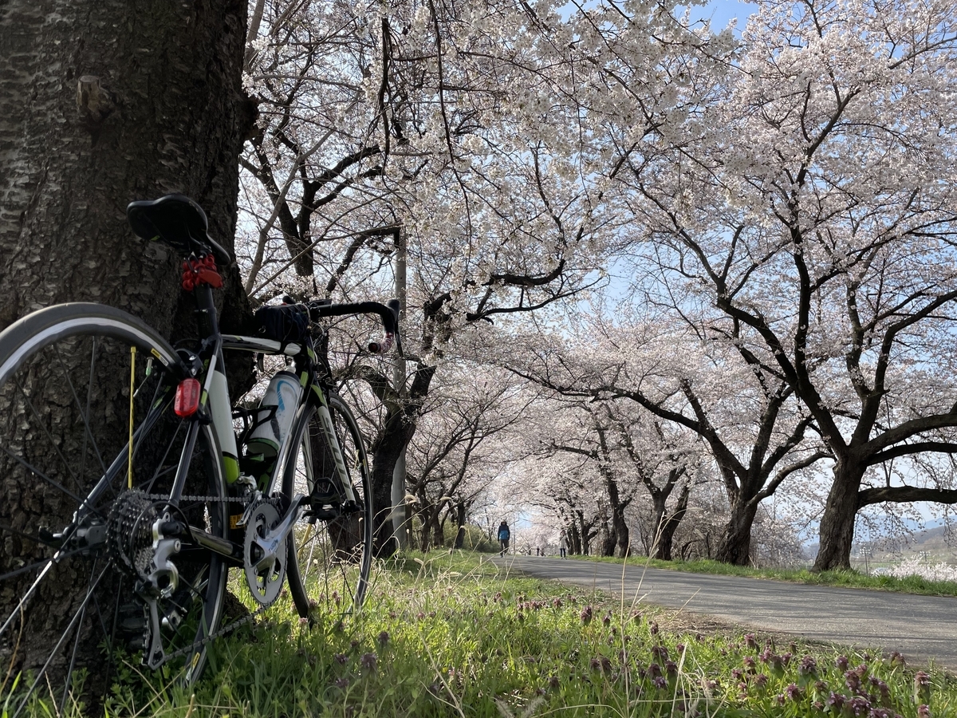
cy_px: 359
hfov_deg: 67.3
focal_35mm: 26
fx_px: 719
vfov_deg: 53.1
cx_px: 478
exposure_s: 1/2212
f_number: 1.6
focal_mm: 4.2
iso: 32
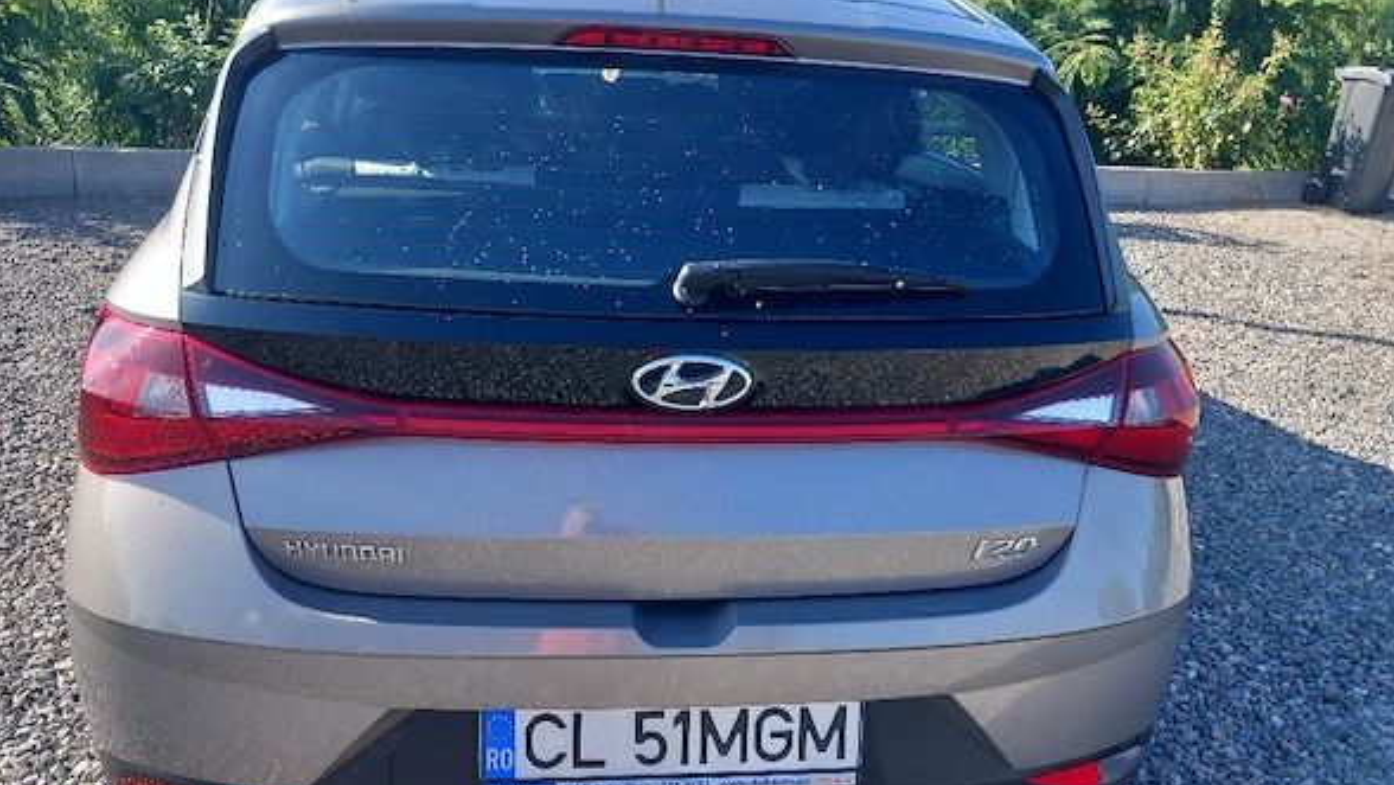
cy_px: 477
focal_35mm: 30
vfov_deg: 38.8
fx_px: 1109
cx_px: 709
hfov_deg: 64.3
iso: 20
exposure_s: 1/102
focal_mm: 4
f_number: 1.8
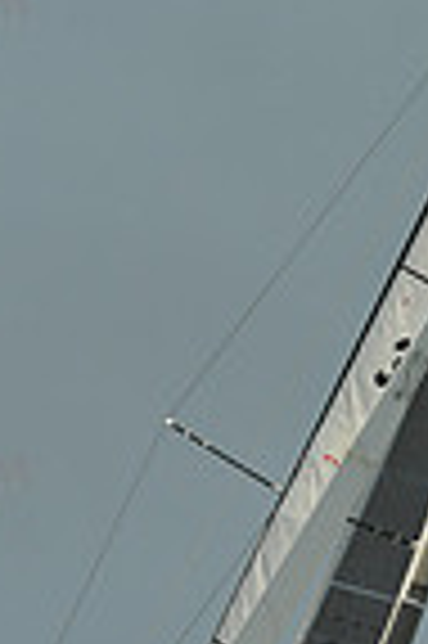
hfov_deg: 1.7
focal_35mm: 814
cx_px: 264
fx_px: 14550
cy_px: 239
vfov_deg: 2.5
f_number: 10
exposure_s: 1/1250
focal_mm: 200
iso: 400
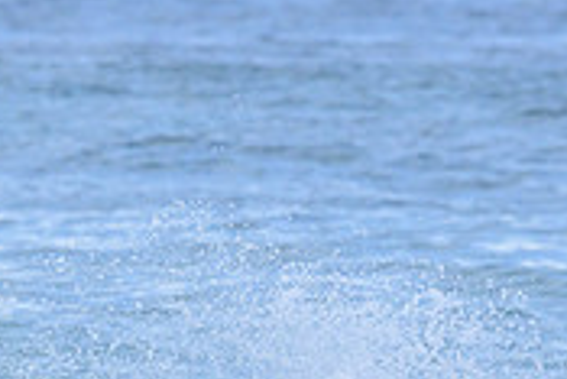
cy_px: 617
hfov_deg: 1.3
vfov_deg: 0.9
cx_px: 710
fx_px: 25141
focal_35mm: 1595
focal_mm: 470
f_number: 10
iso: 1100
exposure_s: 1/2000
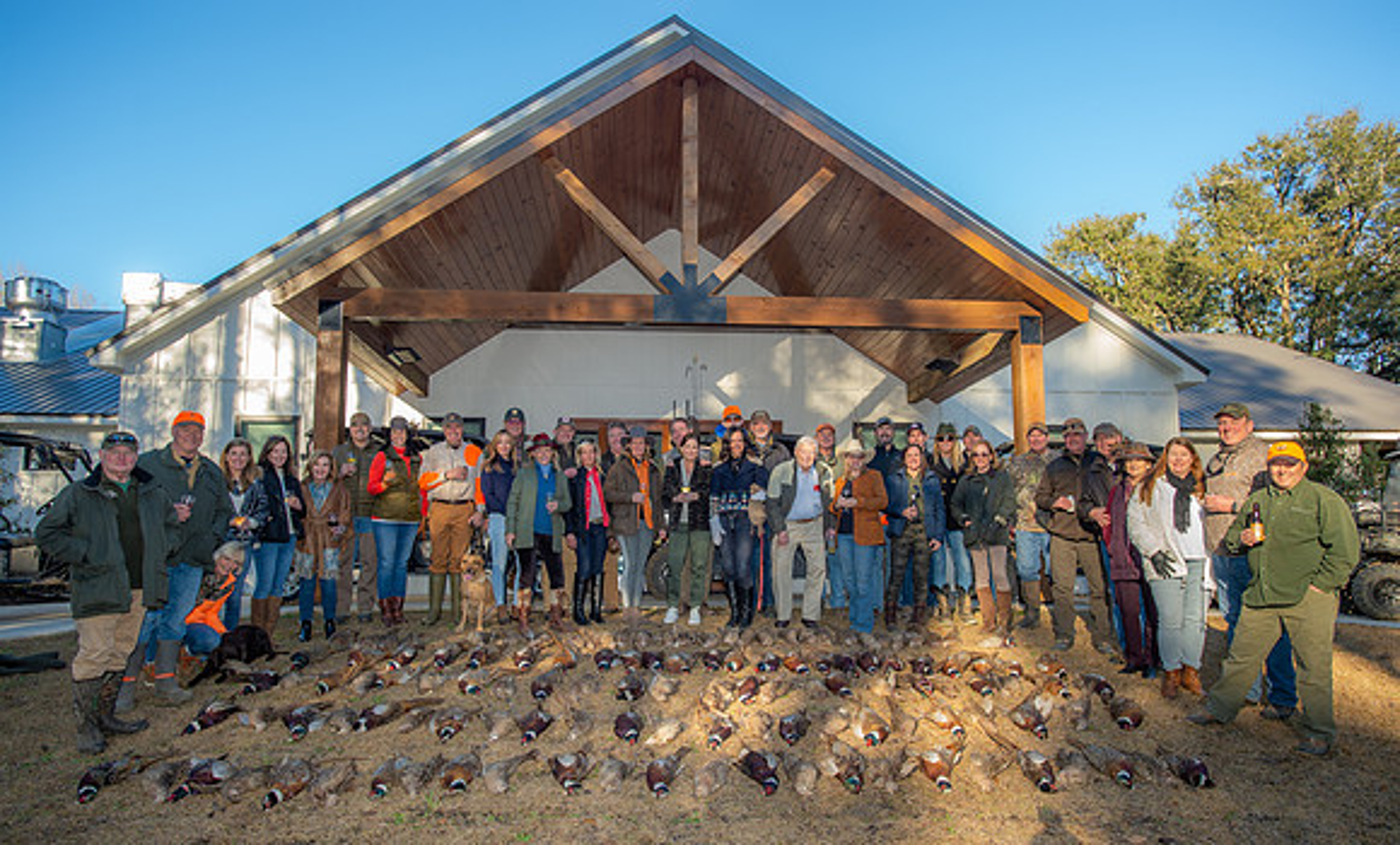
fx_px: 933
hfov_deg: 73.8
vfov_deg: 48.6
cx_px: 700
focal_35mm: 25
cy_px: 466
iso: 160
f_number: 4.5
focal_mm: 24
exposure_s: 1/160
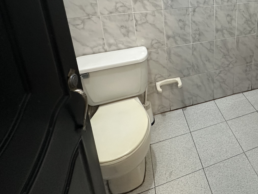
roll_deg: -0.8
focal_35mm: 28
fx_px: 209
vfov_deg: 45.4
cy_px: 22
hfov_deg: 57.3
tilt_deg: -18.8
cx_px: 217
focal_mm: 2.22
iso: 320
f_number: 2.2
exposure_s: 1/60
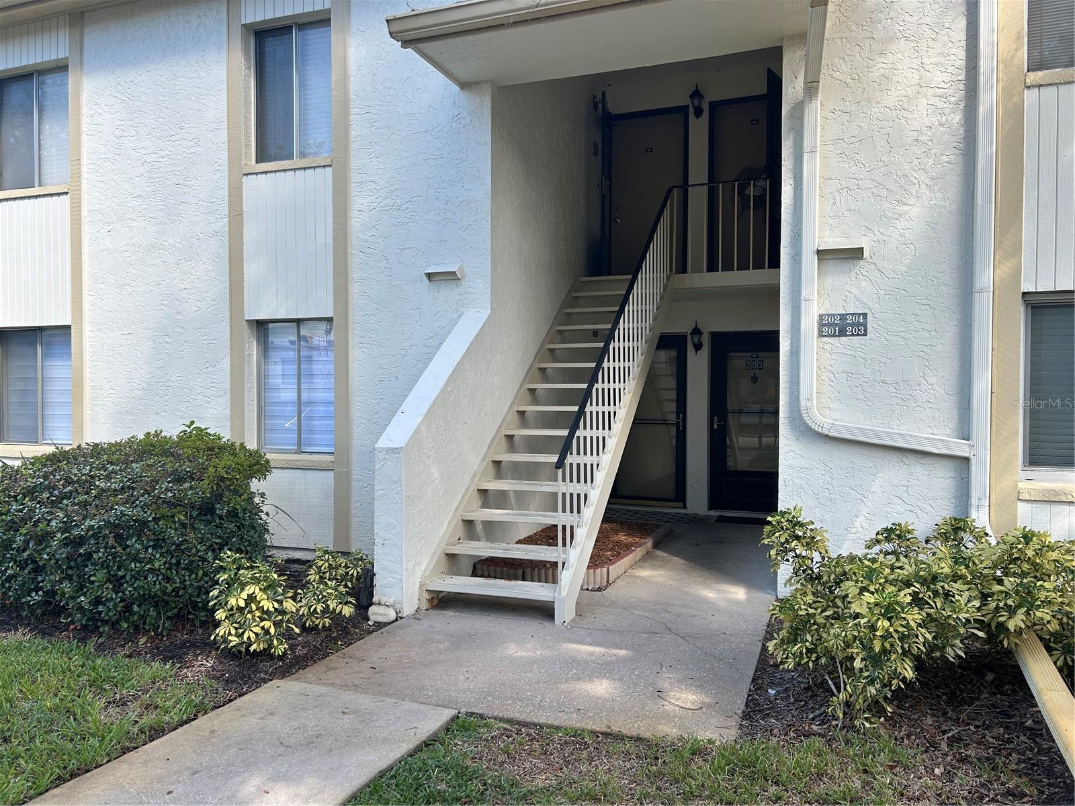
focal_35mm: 26
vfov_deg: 53.1
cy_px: 403
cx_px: 538
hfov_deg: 67.3
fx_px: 807
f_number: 1.5
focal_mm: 5.7
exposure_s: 1/859
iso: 50
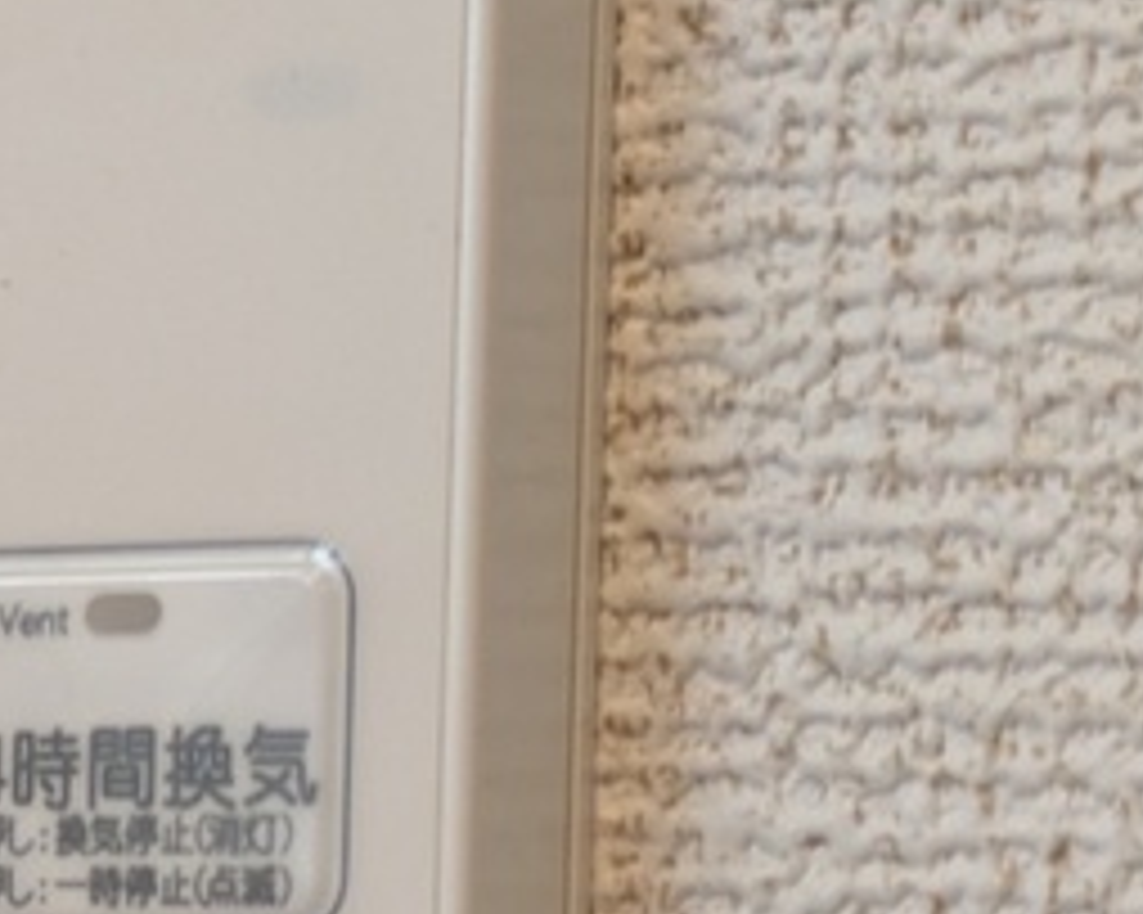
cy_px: 923
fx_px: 6357
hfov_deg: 10.0
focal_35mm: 188
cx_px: -482
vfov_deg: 8.2
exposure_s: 1/33.3
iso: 92
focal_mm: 5.43
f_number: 1.89
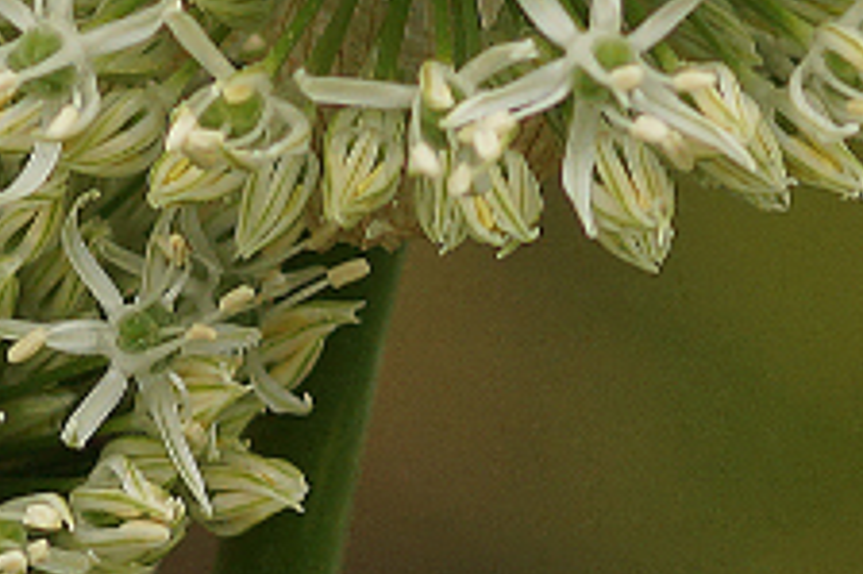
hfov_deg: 2.6
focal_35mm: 805
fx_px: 19283
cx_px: 397
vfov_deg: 1.7
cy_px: 304
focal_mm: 100
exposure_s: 1/160
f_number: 4
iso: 125
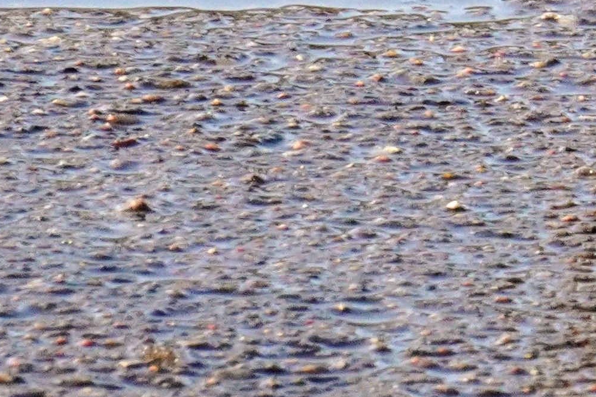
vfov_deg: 1.1
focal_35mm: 1220
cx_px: 736
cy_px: -500
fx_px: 20196
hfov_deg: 1.7
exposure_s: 1/200
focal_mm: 135
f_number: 18
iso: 1600
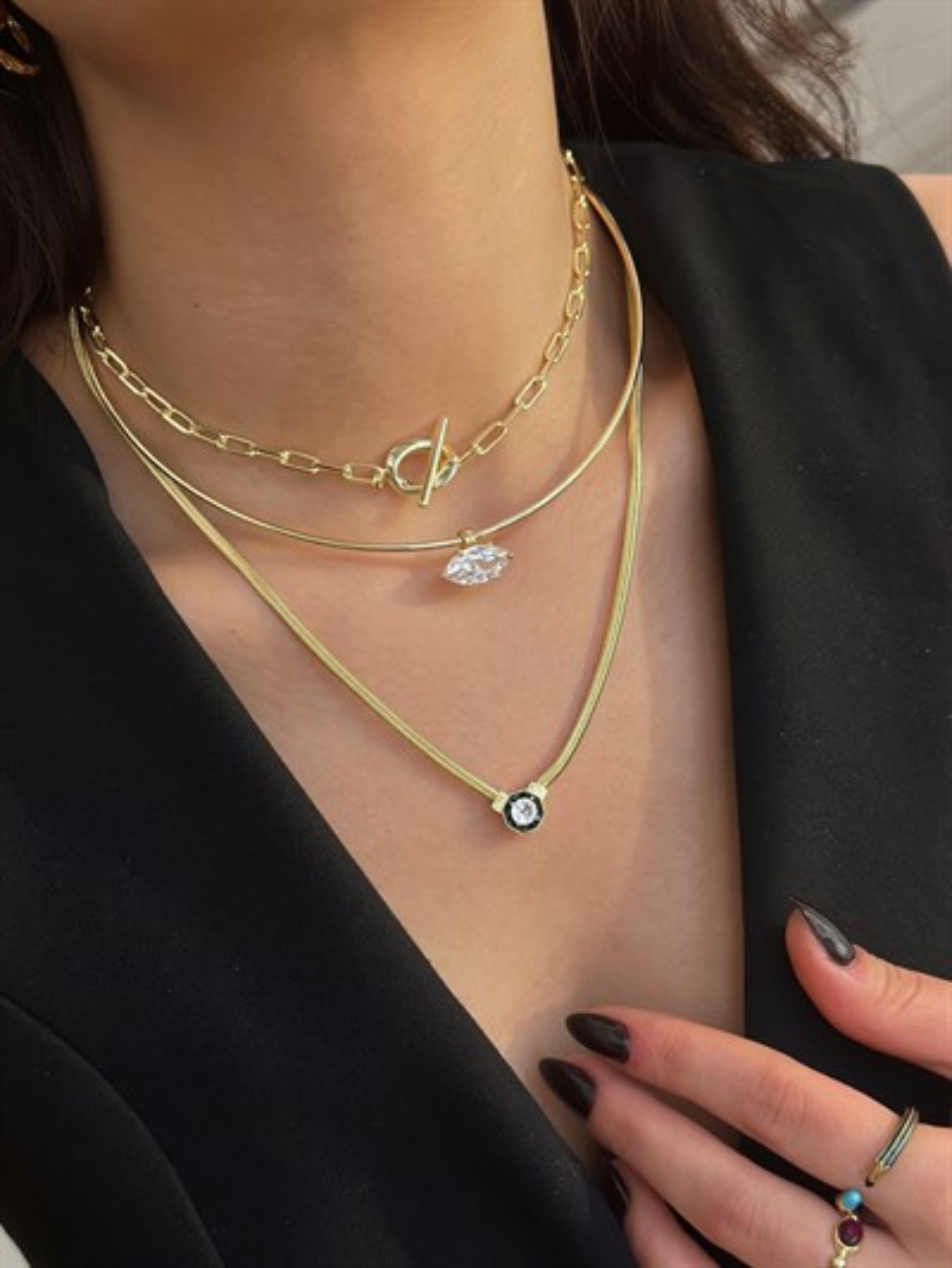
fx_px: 1759
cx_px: 476
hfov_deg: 30.3
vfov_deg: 39.6
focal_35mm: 48
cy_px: 634
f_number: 1.8
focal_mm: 6.86
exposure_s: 1/280
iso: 80
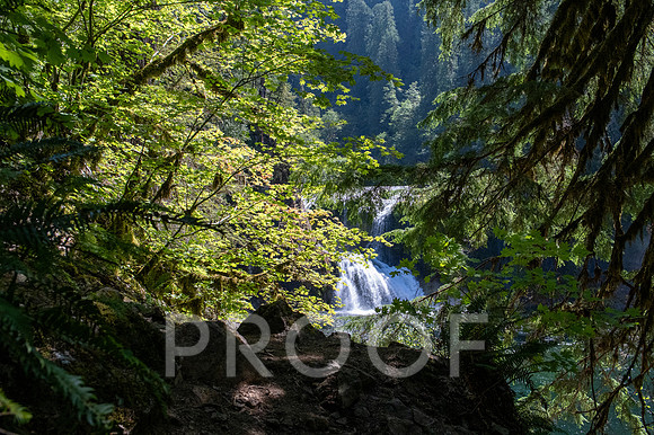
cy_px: 218
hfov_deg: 53.2
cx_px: 327
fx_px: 654
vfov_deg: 36.8
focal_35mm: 36
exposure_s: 1/4000
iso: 1250
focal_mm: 24
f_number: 4.5
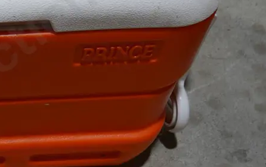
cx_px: -17
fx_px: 529
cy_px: 72
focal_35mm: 73
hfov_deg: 26.3
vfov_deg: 17.9
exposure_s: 1/125
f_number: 4
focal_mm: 15
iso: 200
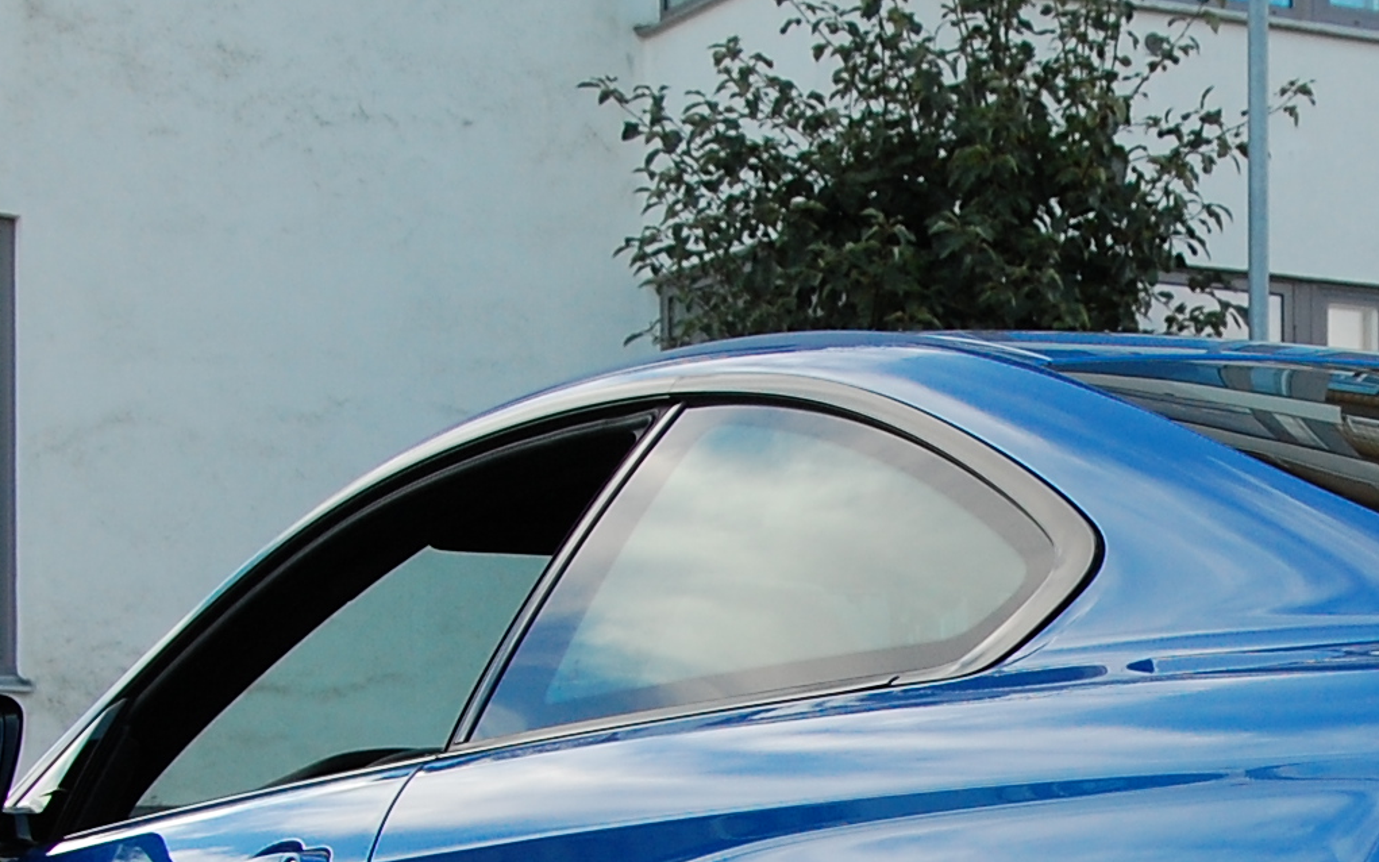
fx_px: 4397
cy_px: 1047
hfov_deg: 17.5
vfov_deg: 11.0
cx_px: 1298
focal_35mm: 117
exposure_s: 1/250
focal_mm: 26
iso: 400
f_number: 8
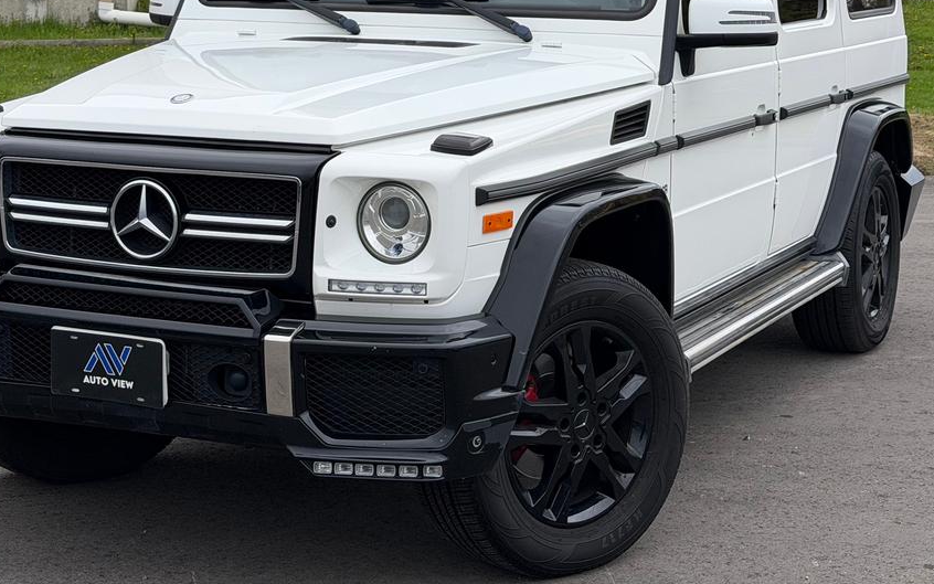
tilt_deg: -4.2
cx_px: 429
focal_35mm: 77
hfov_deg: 26.8
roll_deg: +0.3
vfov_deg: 16.7
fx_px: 1960
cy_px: 72
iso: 64
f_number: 1.78
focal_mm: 6.76
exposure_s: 1/1715
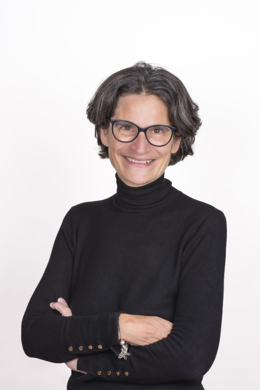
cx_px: 130
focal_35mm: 85
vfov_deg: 23.9
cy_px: 195
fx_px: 920
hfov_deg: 16.1
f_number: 13
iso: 200
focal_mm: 85
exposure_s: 1/125
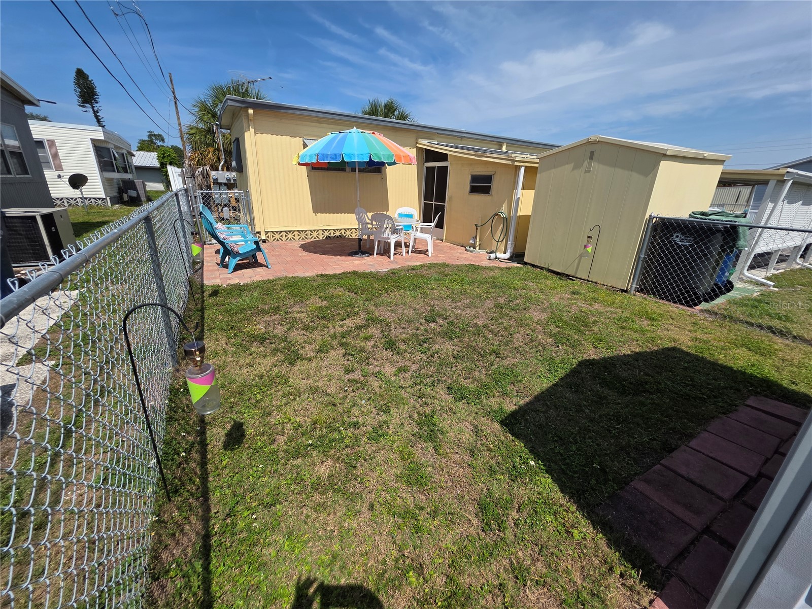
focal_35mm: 13
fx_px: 305
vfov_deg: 89.9
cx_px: 406
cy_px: 304
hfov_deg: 106.2
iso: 40
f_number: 1.9
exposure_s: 1/3255
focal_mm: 2.2
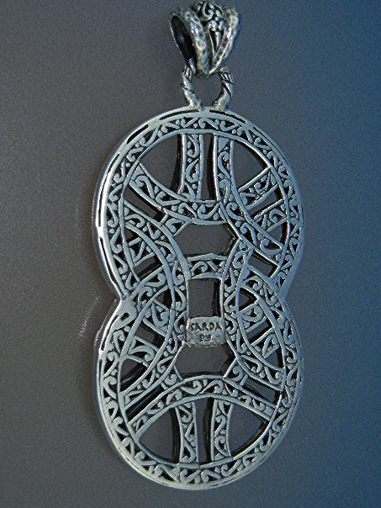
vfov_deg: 27.0
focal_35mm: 72
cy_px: 256
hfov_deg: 20.4
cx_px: 198
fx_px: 1057
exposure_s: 1/30
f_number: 8.2
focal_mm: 12.2
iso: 487
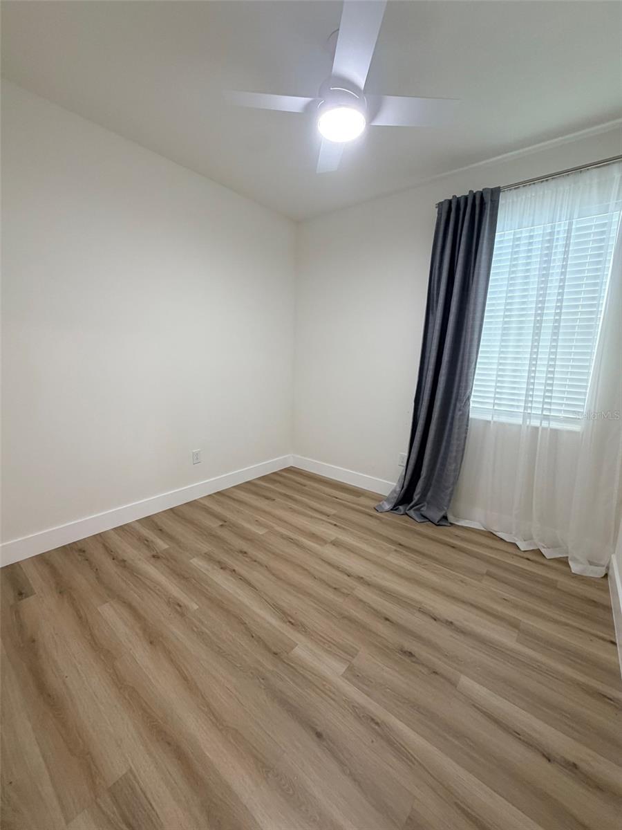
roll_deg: -2.2
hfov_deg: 85.7
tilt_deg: -9.5
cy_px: 415
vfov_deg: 102.1
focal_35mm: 14
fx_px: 335
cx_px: 311
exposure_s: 1/60
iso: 200
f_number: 2.2
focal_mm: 2.22
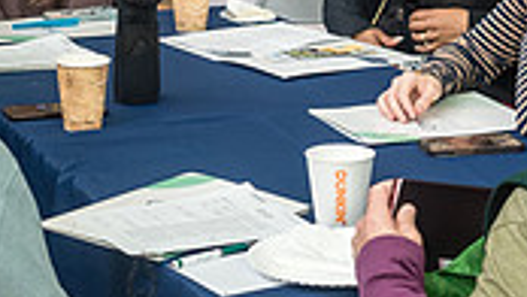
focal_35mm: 145
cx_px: 160
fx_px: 2027
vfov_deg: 8.4
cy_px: 79
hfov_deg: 14.8
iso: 1250
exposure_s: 1/200
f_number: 5
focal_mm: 35
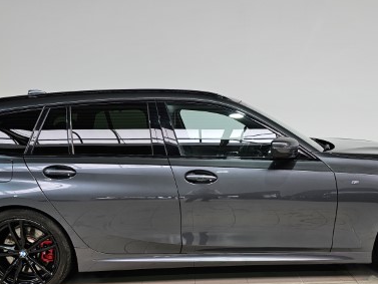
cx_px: 204
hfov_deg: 47.8
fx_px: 426
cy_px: 200
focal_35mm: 39
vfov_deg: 36.3
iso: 40
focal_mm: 6.3
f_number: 1.7
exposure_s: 1/100
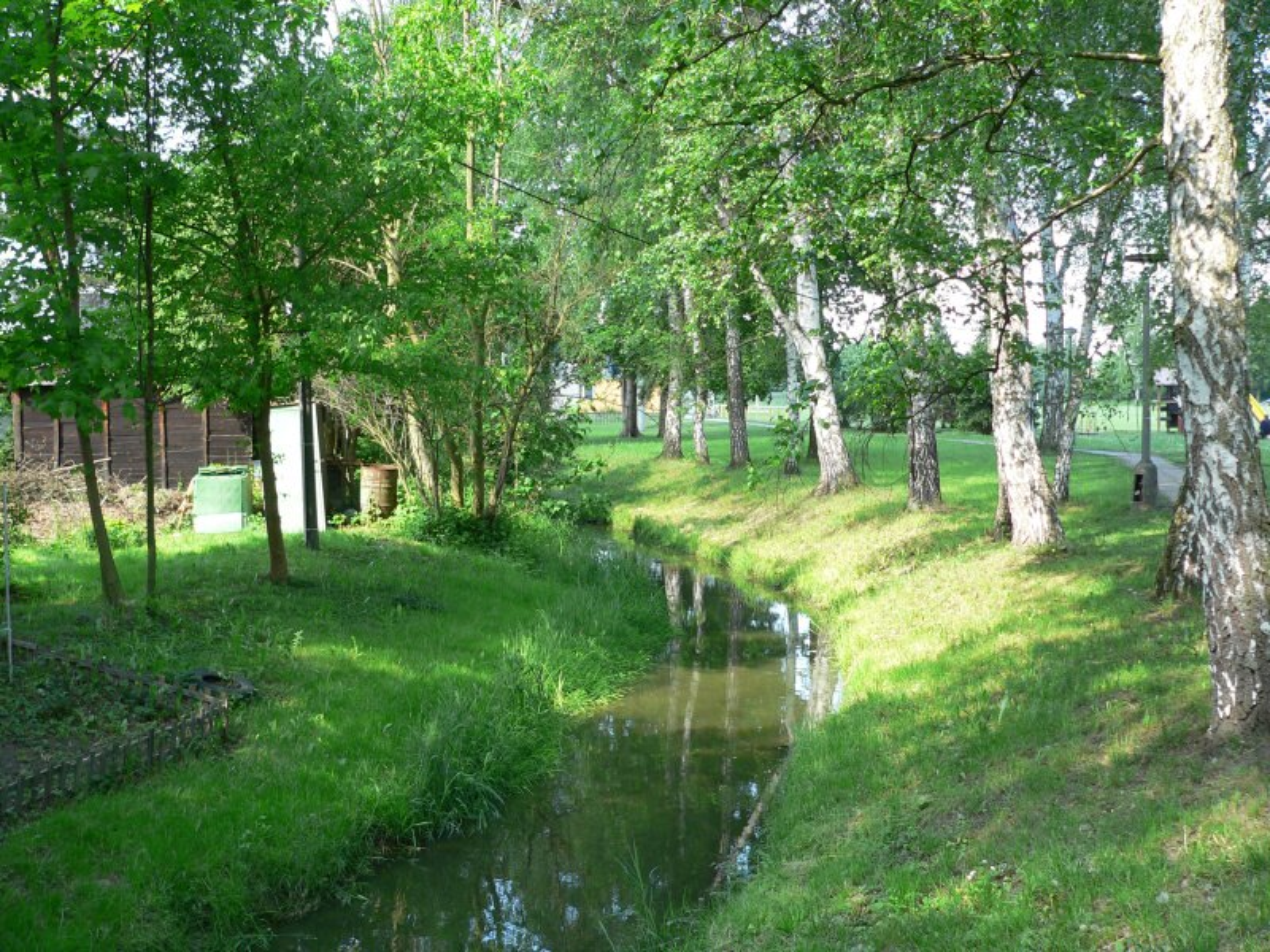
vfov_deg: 36.0
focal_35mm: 40
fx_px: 1468
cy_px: 476
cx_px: 635
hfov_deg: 46.8
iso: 80
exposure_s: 1/60
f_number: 2.8
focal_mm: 6.6
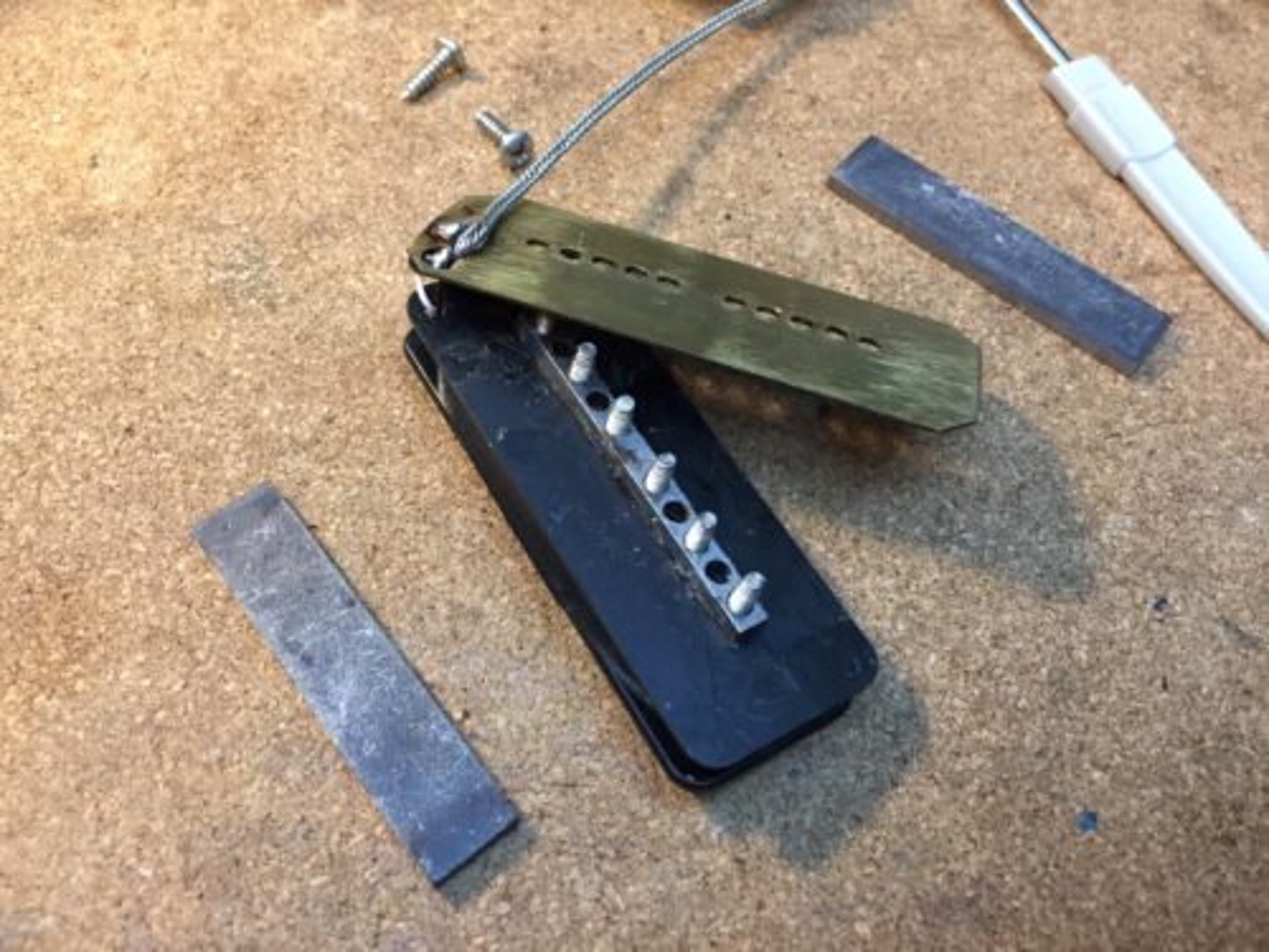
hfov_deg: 61.7
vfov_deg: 48.2
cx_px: 634
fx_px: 1063
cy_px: 476
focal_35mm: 29
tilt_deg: -60.5
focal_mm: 4.15
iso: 160
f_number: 2.2
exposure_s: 1/33
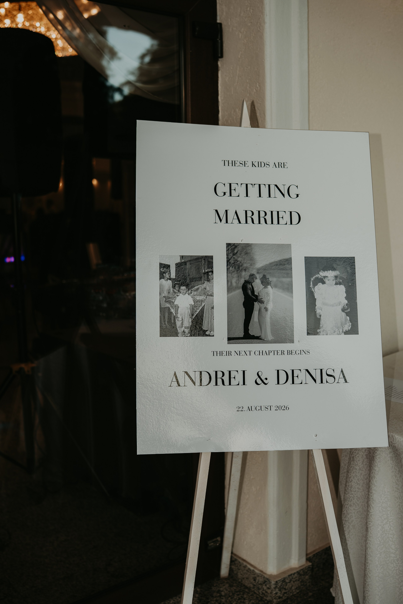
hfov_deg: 35.9
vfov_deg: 51.9
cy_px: 290
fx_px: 621
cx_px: 202
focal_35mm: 37
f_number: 2.8
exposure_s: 1/250
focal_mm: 35
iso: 64
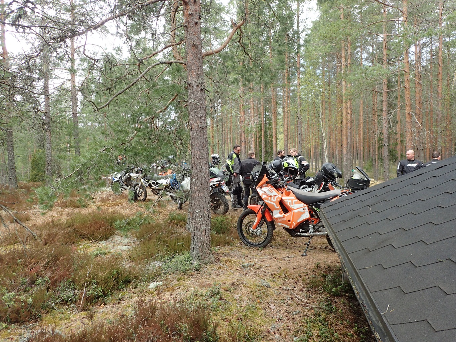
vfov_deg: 54.9
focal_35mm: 25
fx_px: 329
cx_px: 228
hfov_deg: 69.4
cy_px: 171
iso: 100
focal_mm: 4.5
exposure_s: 1/200
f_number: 2.8
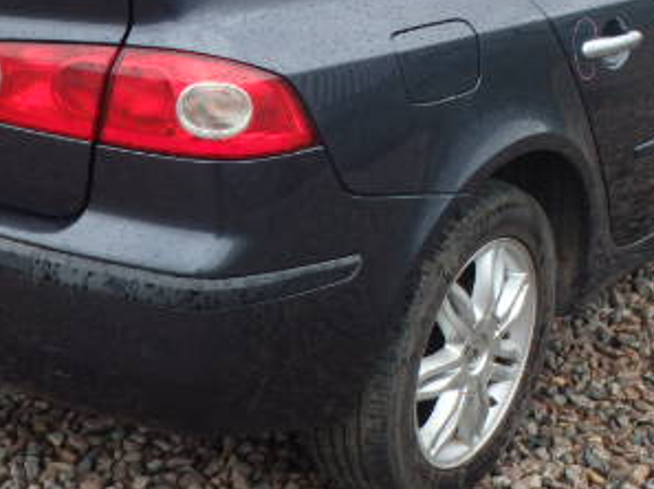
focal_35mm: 82
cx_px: 317
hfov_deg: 23.9
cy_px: 93
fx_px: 1547
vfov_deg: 17.8
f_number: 4.6
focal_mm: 6.8
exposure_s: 1/160
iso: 125
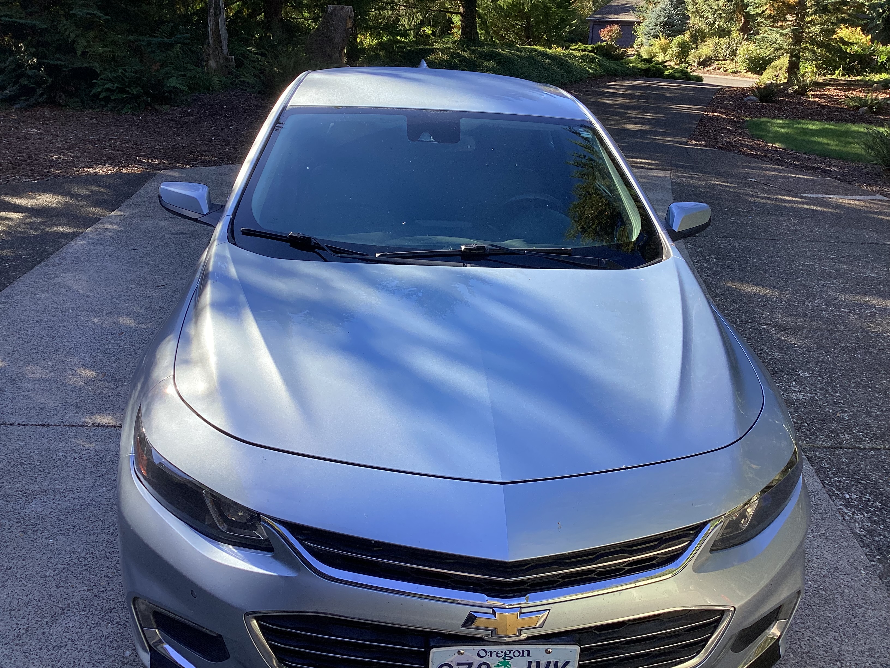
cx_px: 445
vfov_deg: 45.4
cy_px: 334
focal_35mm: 31
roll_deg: -1.1
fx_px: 797
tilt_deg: -20.7
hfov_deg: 58.4
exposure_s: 1/265
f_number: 2.4
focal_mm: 3.3
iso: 25
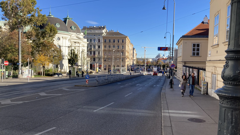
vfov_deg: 37.8
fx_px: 197
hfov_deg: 62.6
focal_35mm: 31
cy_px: 71
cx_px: 118
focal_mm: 3.99
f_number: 1.8
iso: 20
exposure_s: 1/1080
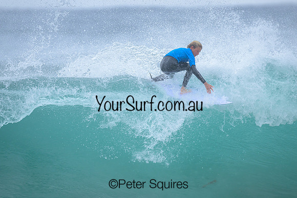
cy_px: 99
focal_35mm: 800
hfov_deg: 2.6
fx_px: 6601
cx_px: 148
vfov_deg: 1.7
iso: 450
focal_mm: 800
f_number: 6.3
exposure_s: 1/1600
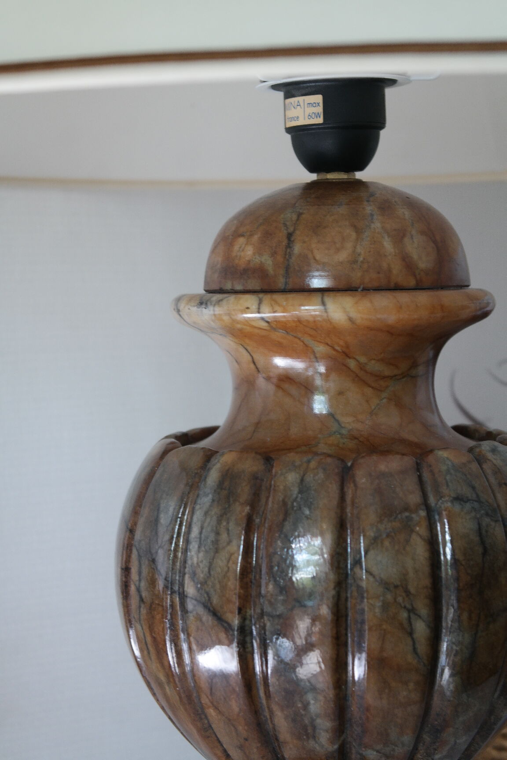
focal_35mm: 77
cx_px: 254
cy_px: 380
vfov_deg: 26.3
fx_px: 1626
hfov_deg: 17.7
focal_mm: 50
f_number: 5.6
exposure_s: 1/15
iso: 400
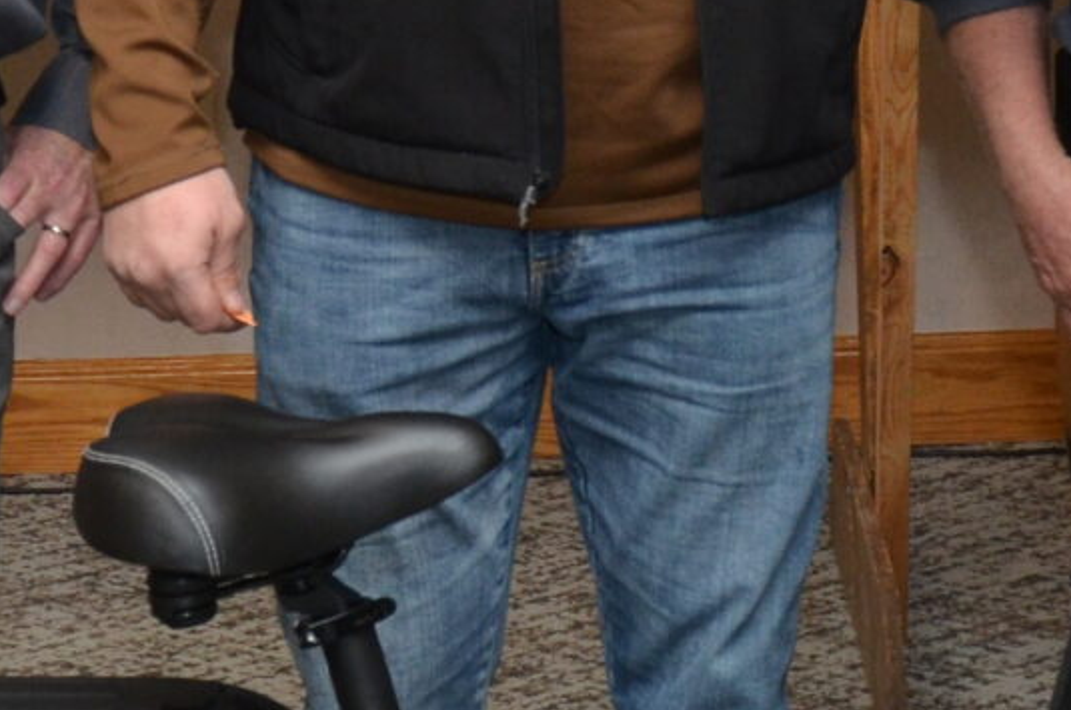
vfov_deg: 7.6
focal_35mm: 179
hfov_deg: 11.5
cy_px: 54
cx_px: 637
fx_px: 5329
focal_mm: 25
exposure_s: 1/60
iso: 500
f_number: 6.3
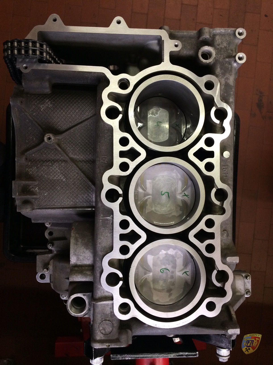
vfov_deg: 61.7
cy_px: 182
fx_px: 305
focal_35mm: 29
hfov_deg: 48.2
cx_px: 136
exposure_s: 1/33
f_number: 2.2
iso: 80
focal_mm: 4.15
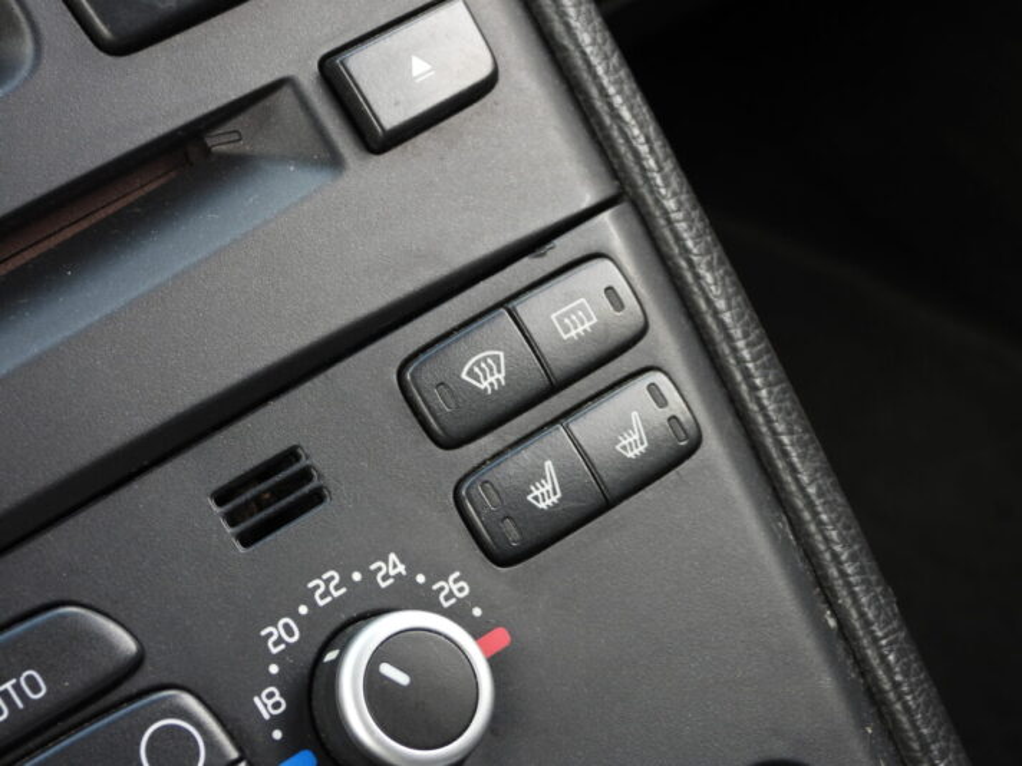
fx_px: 3100
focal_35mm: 105
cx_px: 511
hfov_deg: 18.7
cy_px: 383
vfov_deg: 14.1
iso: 100
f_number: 4
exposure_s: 1/80
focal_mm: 18.9
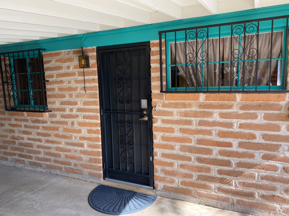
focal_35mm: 26
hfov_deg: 67.3
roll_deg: +2.2
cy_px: 108
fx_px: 217
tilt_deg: -8.7
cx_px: 144
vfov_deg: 53.1
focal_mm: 4.25
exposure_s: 1/201
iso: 32
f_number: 1.8
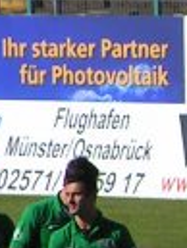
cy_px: 104
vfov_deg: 1.1
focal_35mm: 1759
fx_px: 12649
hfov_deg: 0.8
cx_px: 343
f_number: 5.6
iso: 50
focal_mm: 43.3
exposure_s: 1/800
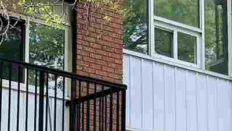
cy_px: 155
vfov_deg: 6.0
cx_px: 325
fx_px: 1236
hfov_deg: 10.4
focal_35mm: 201
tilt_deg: +14.7
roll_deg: +2.1
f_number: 1.78
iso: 100
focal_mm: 6.76
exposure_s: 1/931
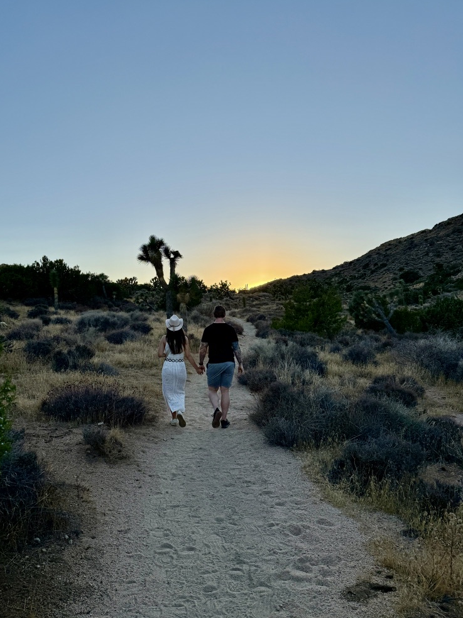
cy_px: 314
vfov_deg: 69.4
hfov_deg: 54.9
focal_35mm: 25
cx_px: 226
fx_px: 446
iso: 80
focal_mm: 6.76
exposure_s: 1/2611
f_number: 1.78
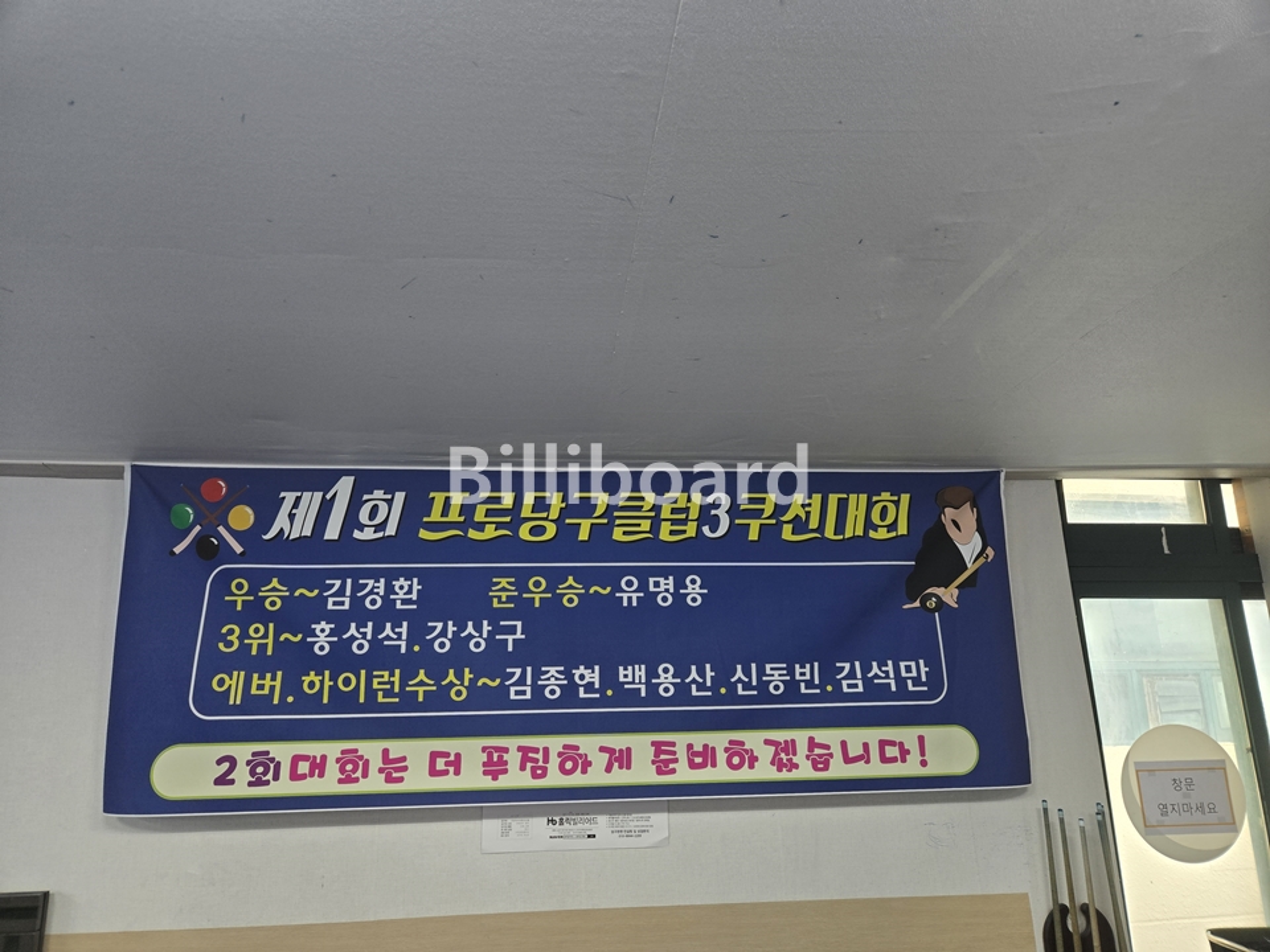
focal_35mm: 23
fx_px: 844
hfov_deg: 73.9
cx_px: 635
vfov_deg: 58.9
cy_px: 476
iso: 64
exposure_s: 1/120
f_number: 1.8
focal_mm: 5.4
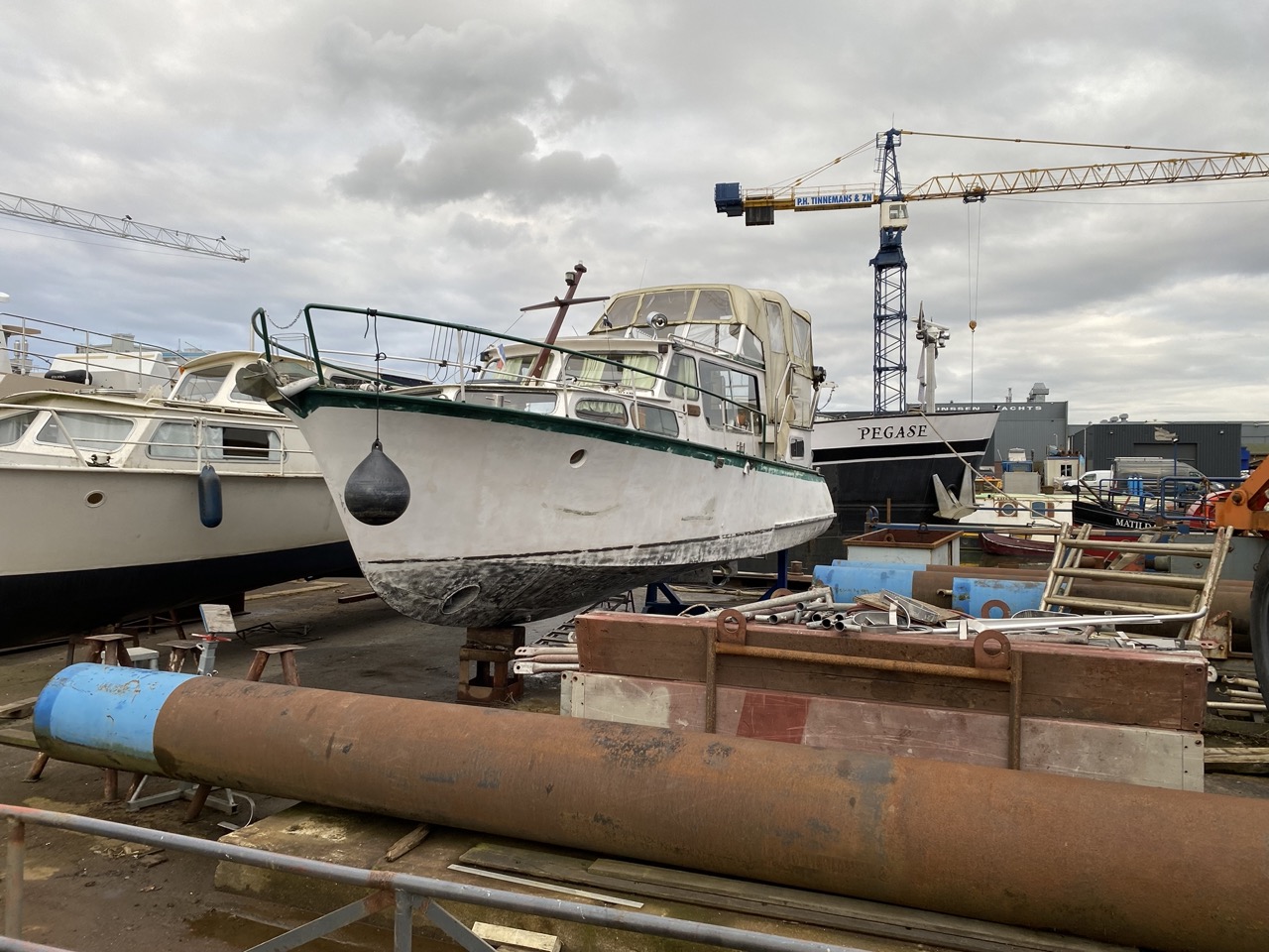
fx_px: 953
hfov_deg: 67.3
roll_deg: +0.5
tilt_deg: +0.8
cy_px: 476
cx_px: 634
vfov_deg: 53.1
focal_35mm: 26
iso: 32
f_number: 1.8
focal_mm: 4.25
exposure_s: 1/225
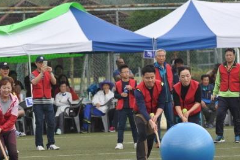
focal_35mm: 355
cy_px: 84
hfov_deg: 5.8
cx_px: 86
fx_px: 2364
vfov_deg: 3.9
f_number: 5
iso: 400
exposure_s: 1/1600
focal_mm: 145
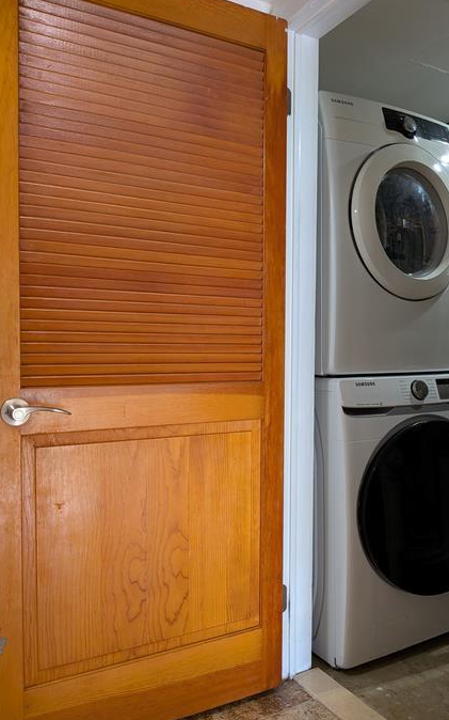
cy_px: 363
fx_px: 568
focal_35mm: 29
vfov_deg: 64.6
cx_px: 302
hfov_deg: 42.5
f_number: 1.7
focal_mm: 4.53
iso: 132
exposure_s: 1/40
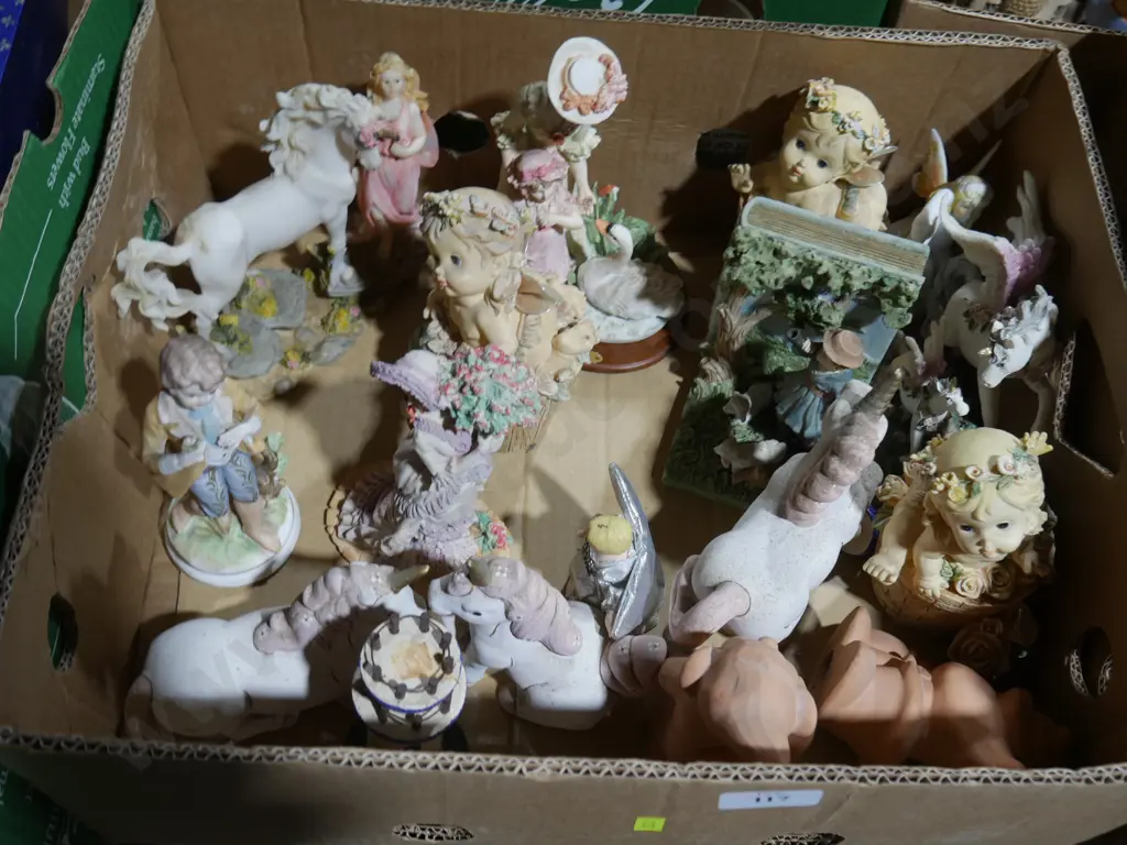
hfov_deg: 51.4
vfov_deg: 39.7
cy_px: 422
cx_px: 564
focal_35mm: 36
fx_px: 1172
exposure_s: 1/60
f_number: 4
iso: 320
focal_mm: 18
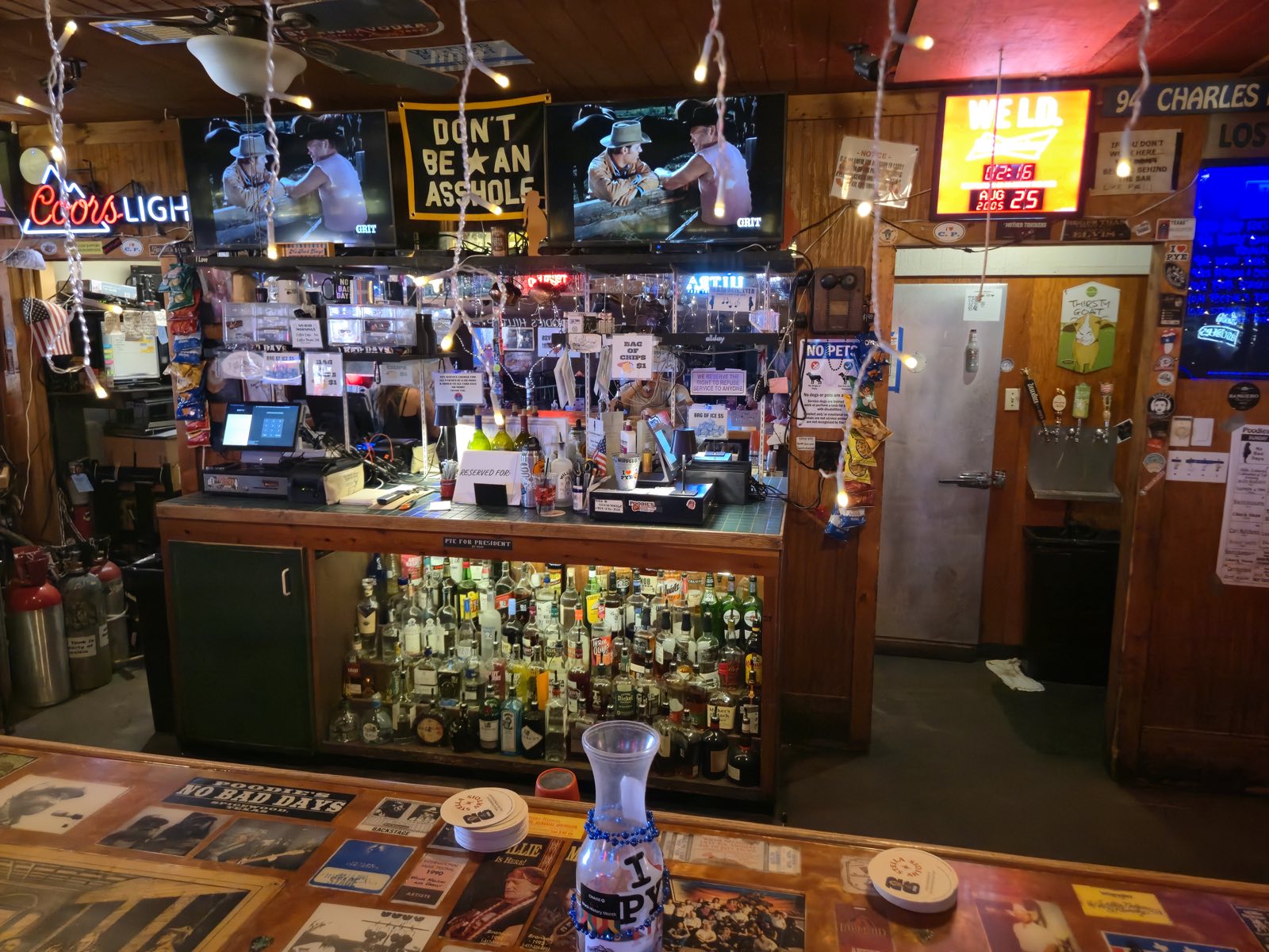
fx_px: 843
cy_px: 476
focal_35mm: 23
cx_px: 634
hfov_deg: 73.9
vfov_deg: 58.9
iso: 500
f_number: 1.8
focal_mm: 5.4
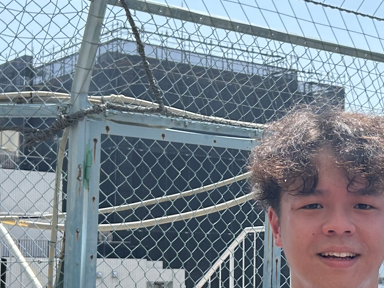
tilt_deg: +3.2
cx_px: 330
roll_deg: +0.4
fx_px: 976
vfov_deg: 16.7
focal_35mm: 88
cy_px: 213
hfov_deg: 21.8
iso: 50
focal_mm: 5.7
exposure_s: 1/5076
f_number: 1.5
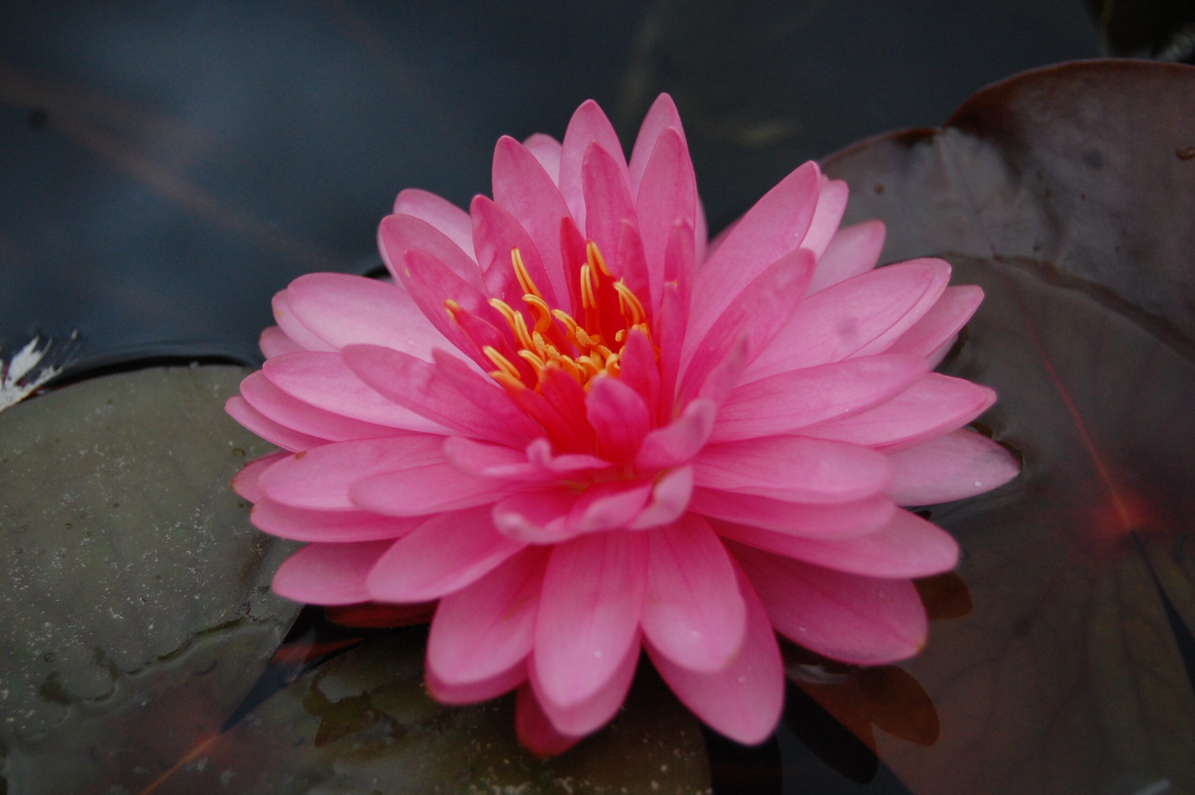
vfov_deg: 20.1
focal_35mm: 68
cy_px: 398
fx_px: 2239
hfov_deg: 29.9
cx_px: 598
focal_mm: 45
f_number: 5.3
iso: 800
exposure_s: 1/400
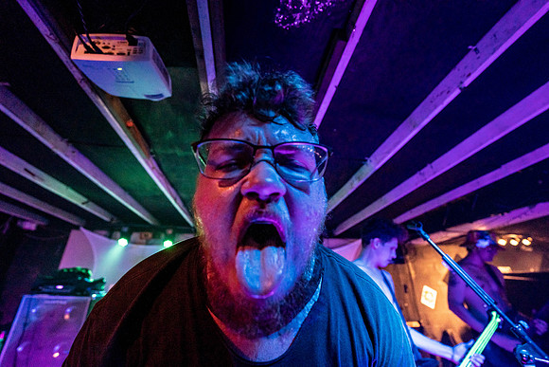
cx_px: 274
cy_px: 184
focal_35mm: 14
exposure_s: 1/250
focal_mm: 14
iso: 3200
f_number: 2.8
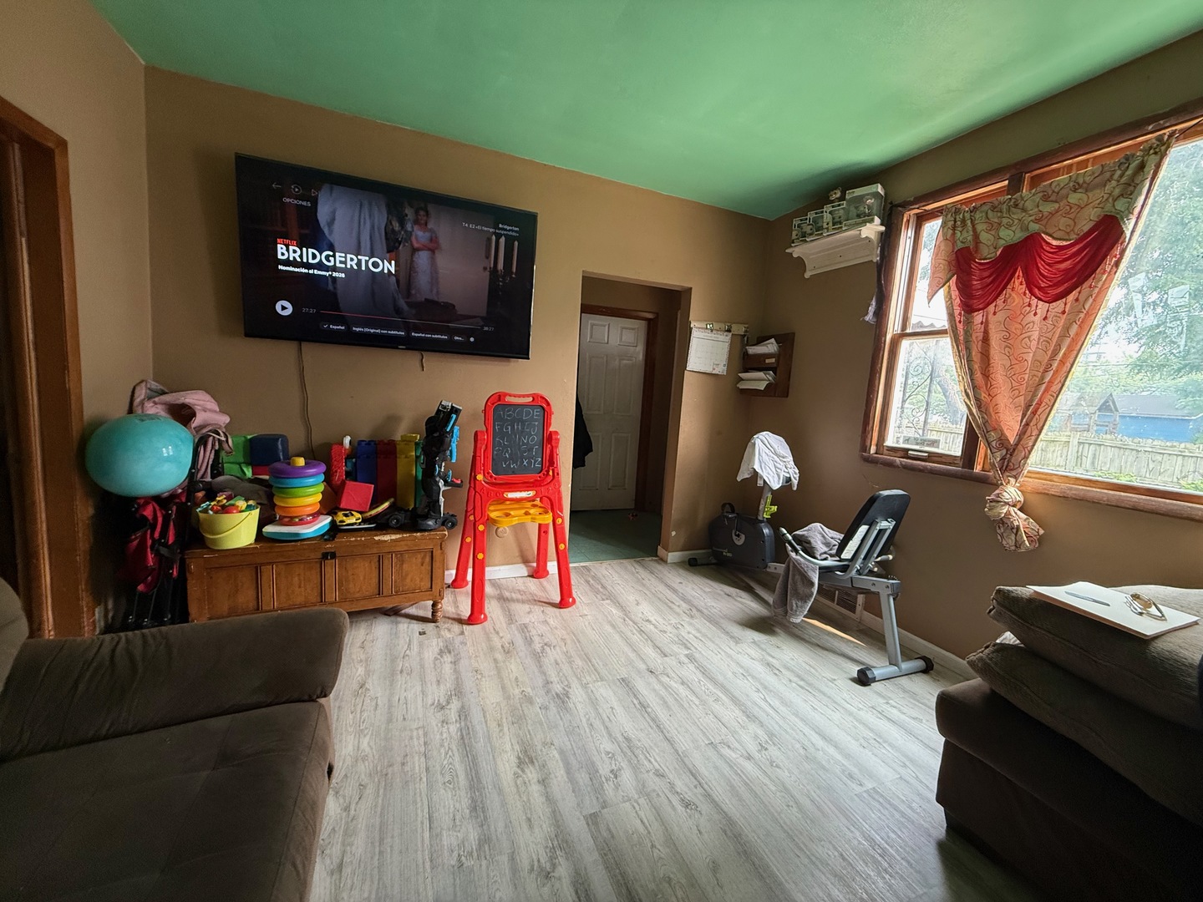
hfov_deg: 102.1
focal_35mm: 14
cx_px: 602
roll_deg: -3.4
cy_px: 451
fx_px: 487
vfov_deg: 85.7
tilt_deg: -6.7
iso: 320
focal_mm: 2.22
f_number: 2.2
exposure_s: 1/99
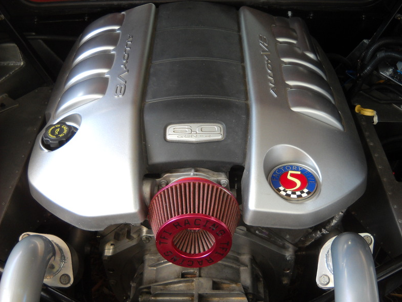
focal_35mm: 42
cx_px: 204
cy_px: 152
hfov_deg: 44.8
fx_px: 488
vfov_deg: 34.4
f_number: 3.1
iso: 147
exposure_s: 1/60
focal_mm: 6.72
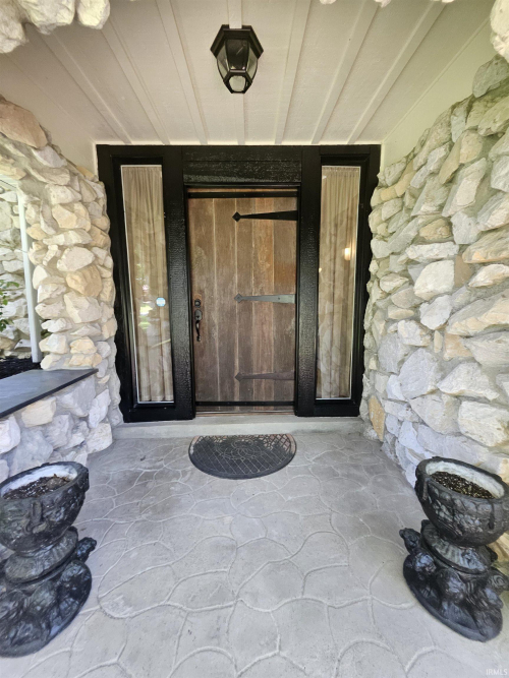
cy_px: 339
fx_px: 255
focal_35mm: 13
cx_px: 254
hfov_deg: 89.9
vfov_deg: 106.2
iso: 80
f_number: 2.2
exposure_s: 1/60
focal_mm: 1.74
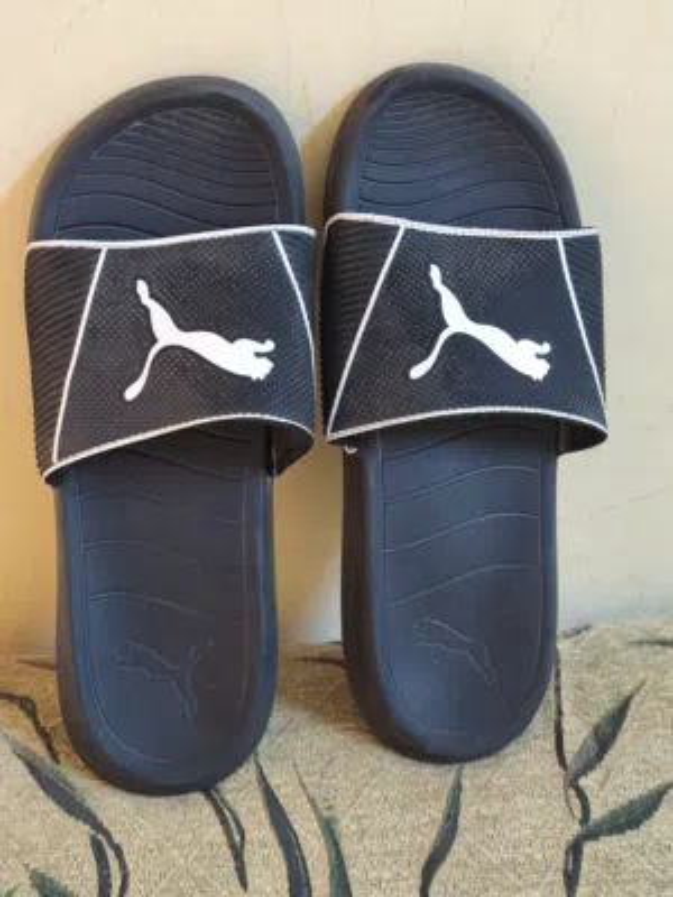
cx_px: 336
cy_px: 448
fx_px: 1296
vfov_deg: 38.2
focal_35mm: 50
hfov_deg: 29.1
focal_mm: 5.35
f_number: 1.7
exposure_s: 1/25
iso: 1000
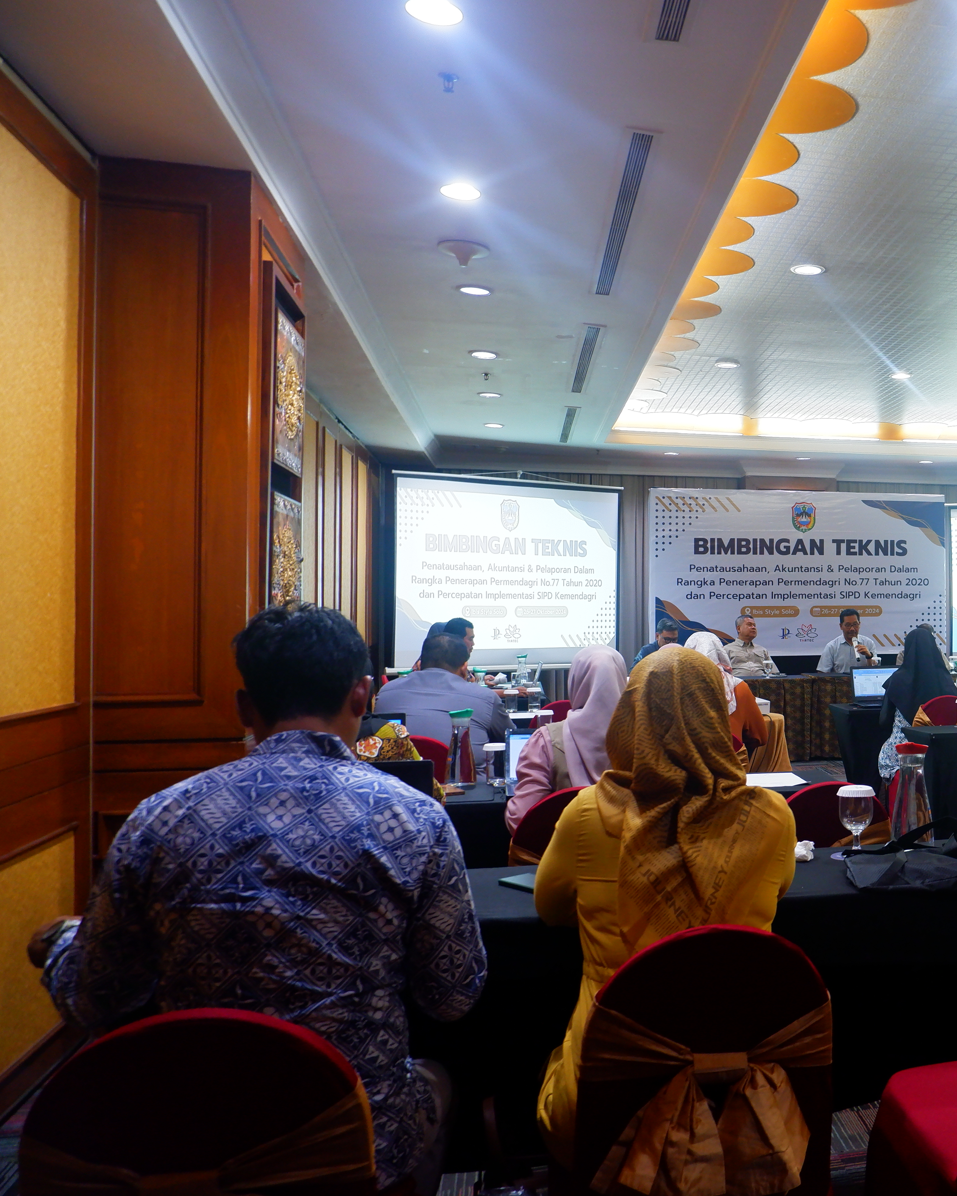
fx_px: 1168
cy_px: 597
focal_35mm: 33
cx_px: 884
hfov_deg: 40.7
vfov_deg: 54.2
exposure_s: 1/34
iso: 800
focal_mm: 15
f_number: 3.5
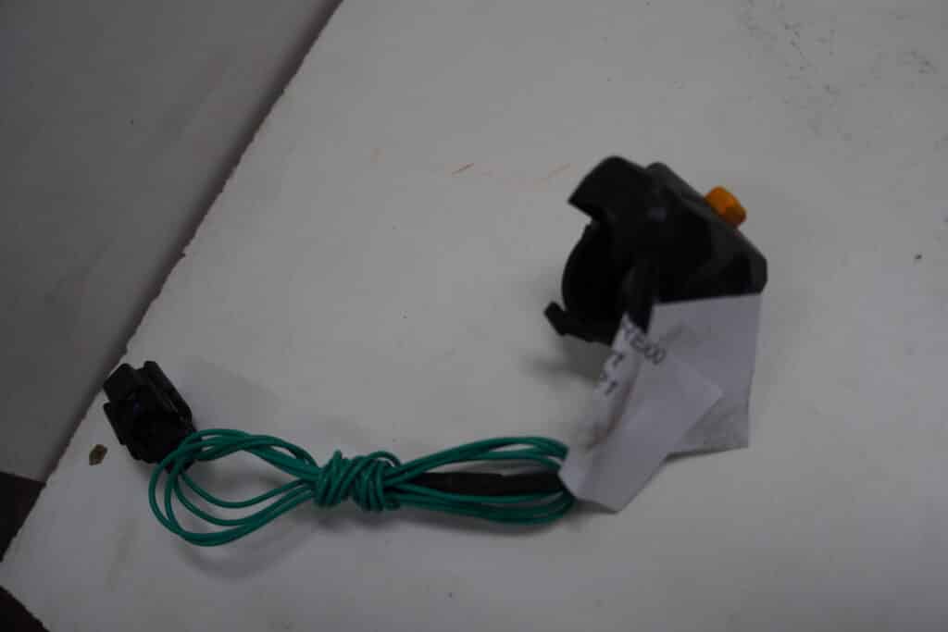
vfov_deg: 47.9
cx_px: 474
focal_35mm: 27
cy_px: 316
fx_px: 711
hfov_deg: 67.4
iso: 100
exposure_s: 1/80
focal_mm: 18
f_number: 4.5
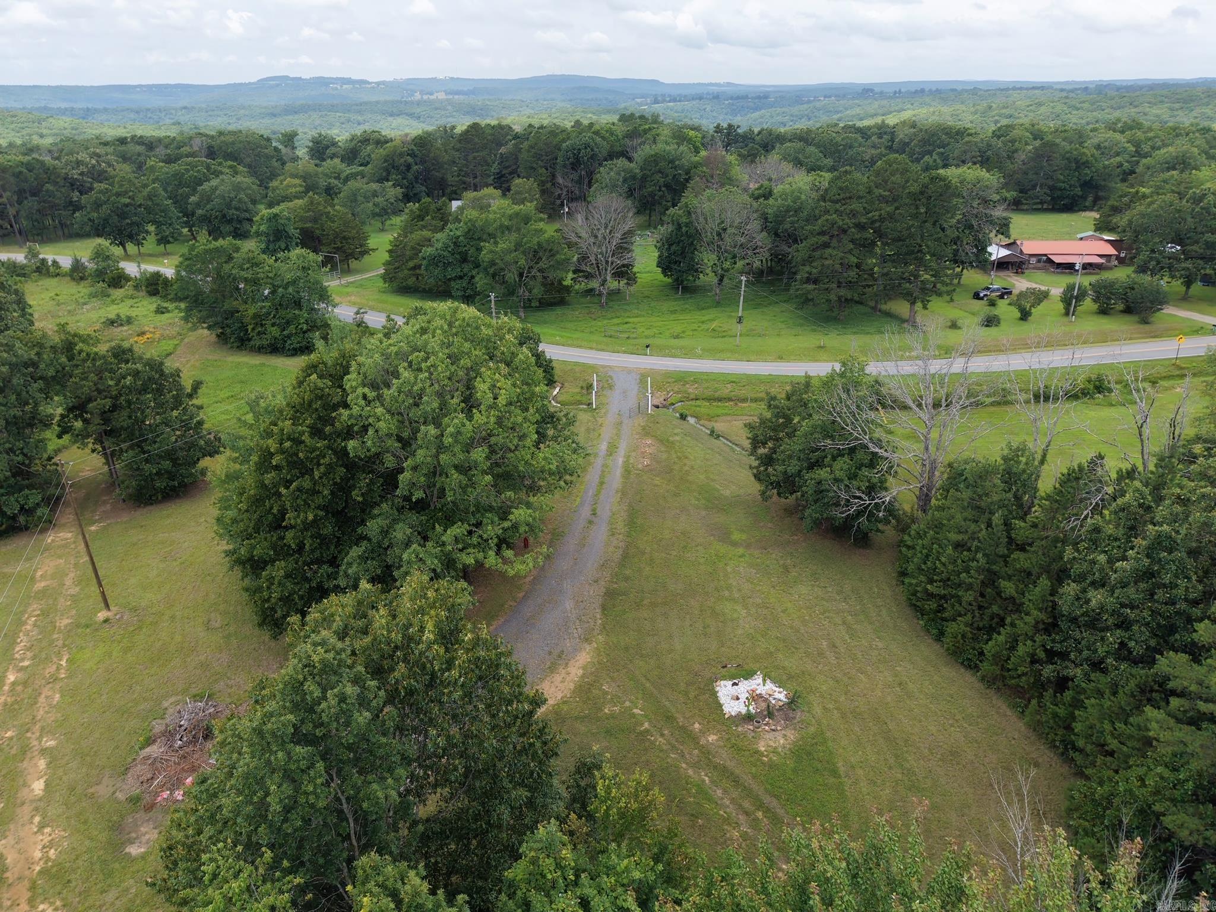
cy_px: 456
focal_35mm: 23
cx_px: 608
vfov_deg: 58.9
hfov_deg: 73.9
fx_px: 808
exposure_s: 1/1000
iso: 100
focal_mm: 8.67
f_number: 1.8
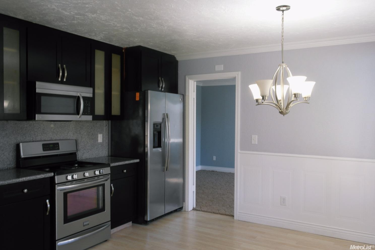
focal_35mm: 30
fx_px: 312
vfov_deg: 43.6
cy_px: 125
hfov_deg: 61.9
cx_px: 188
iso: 200
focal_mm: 20
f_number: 22
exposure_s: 1/1.25
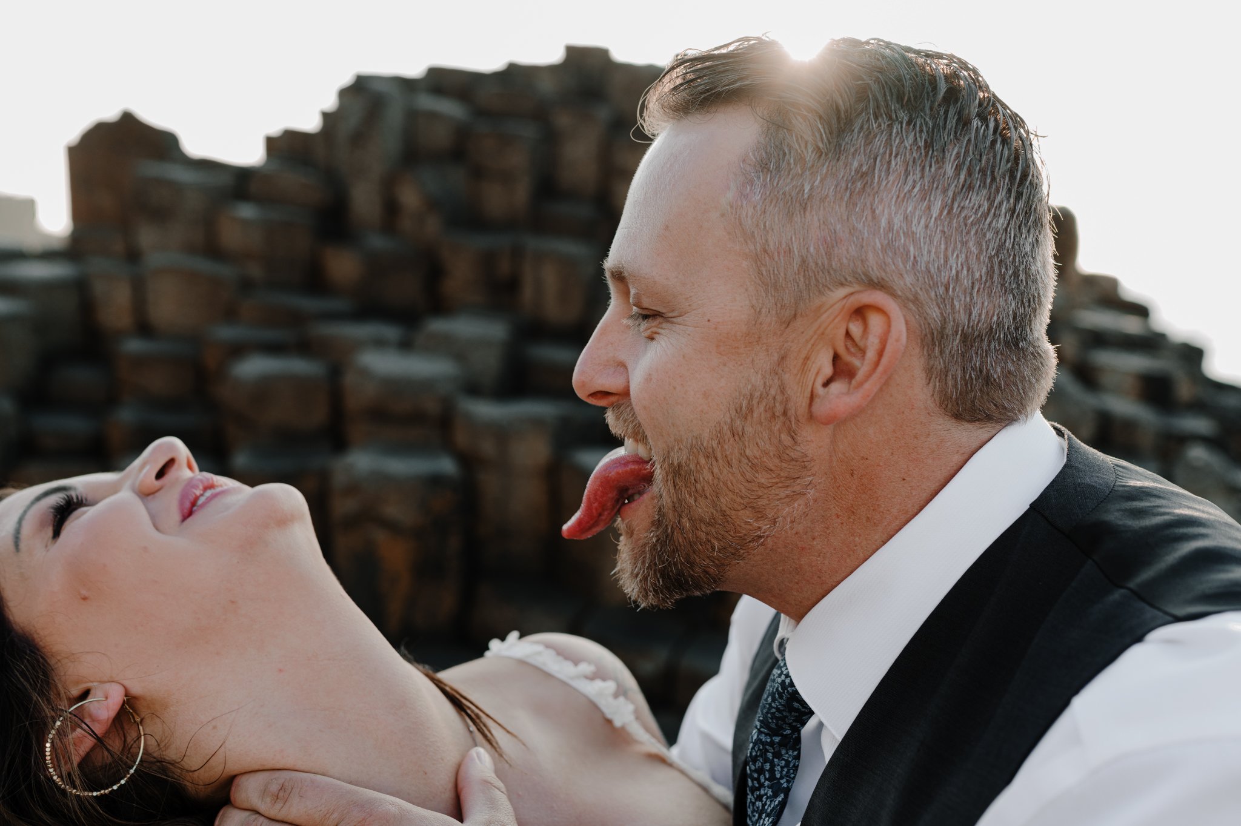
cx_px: 621
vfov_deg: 37.2
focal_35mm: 36
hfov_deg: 53.7
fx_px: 1227
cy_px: 413
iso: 320
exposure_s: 1/250
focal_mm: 35
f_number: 3.5
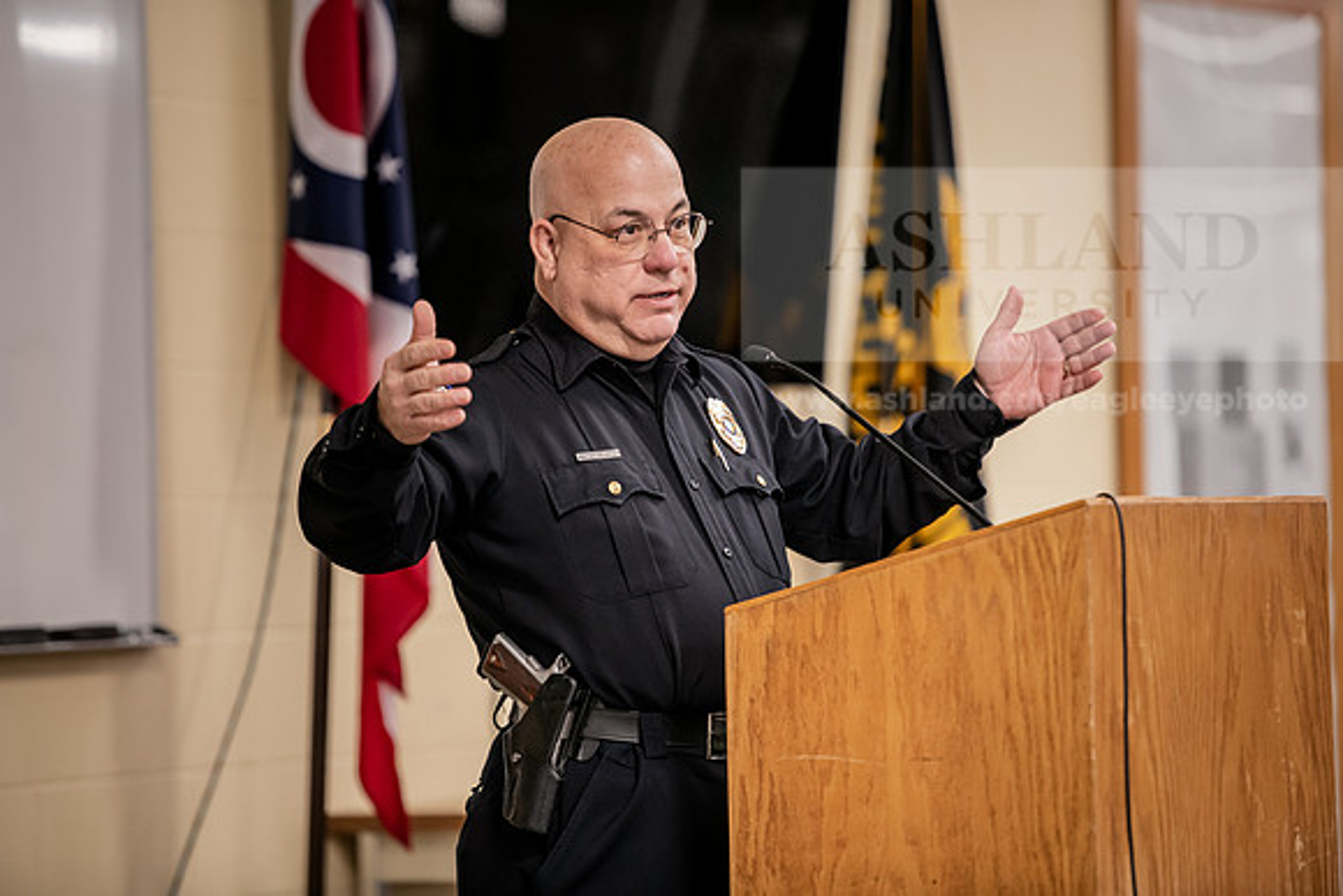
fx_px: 6716
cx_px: 672
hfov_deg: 11.4
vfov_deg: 7.6
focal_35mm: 180
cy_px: 448
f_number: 2.8
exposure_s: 1/200
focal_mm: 180
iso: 1600
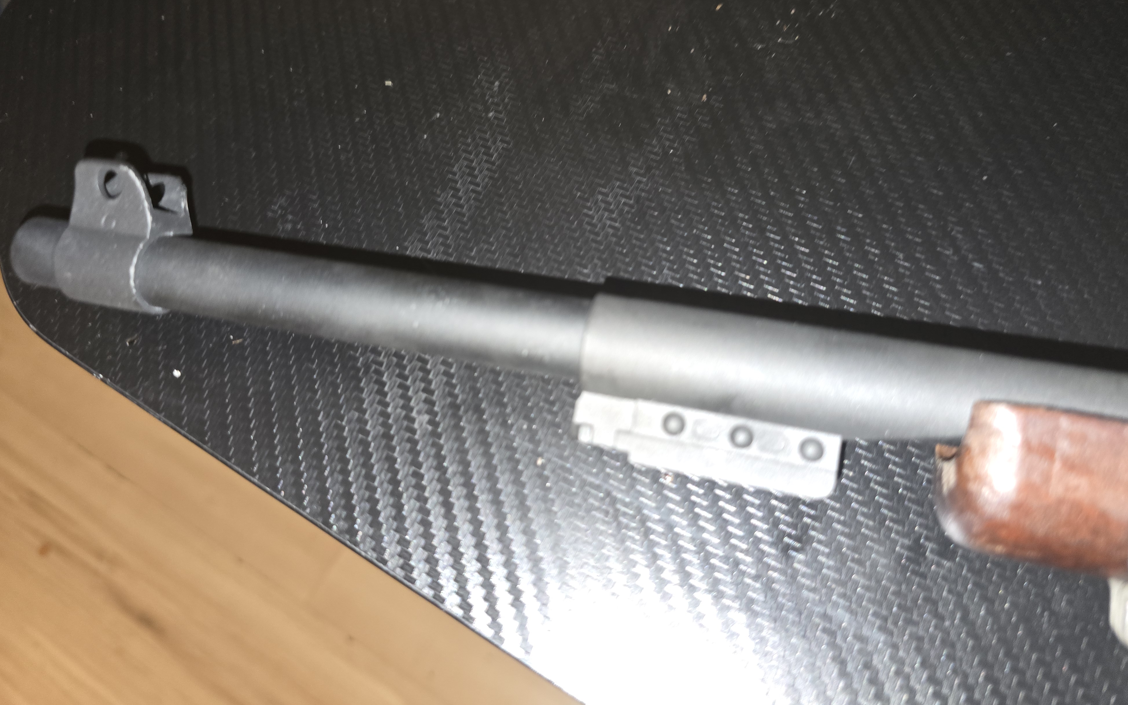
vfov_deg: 49.0
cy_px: 281
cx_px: 569
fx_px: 769
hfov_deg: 72.5
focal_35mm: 25
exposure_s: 1/12
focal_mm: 6.3
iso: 250
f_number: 1.7
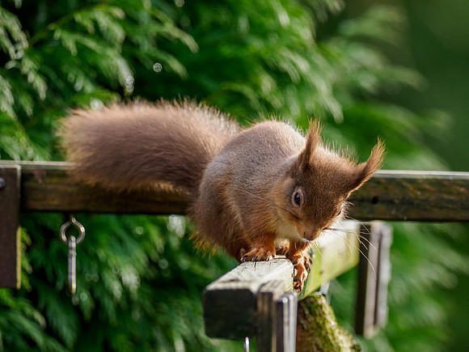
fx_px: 10346
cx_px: 298
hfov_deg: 2.6
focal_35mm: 764
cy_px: 224
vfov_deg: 1.9
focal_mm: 300
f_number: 4
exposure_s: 1/400
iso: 500
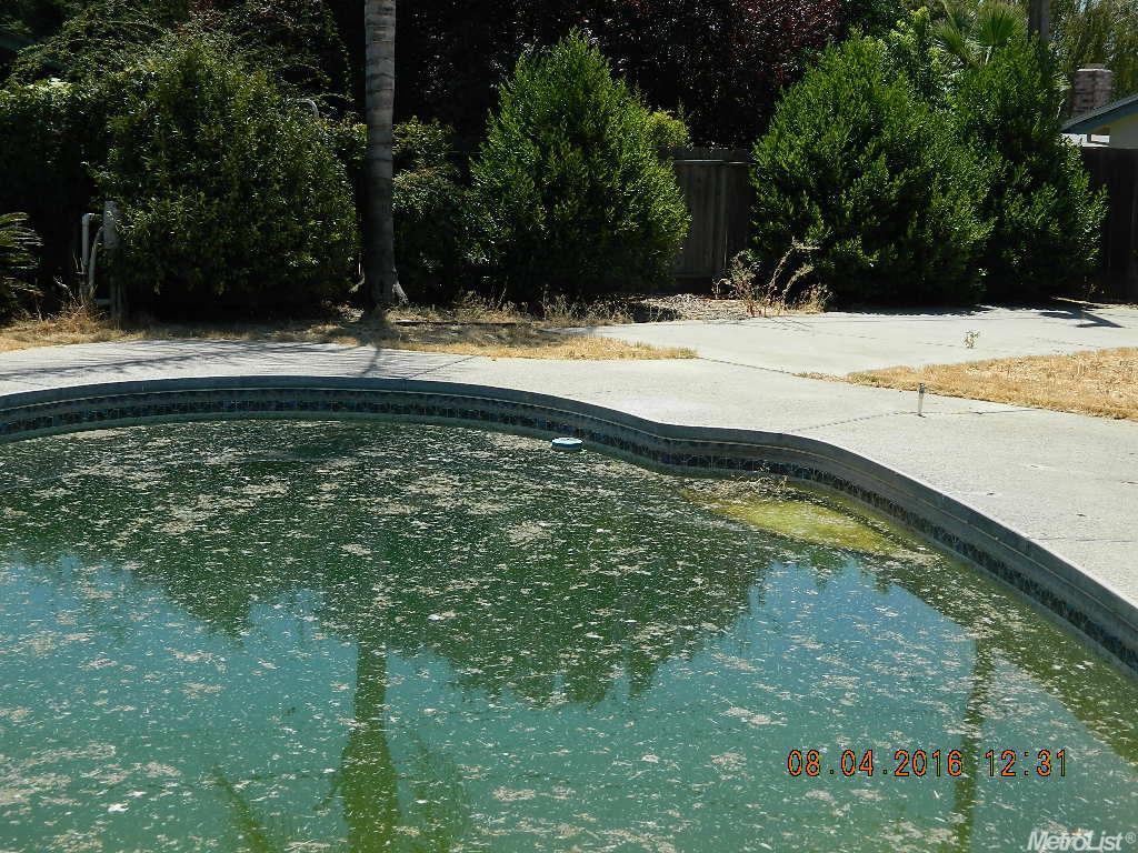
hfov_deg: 40.4
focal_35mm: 47
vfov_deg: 30.9
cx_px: 569
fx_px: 1545
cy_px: 426
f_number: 3.6
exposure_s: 1/800
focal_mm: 8.4
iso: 80
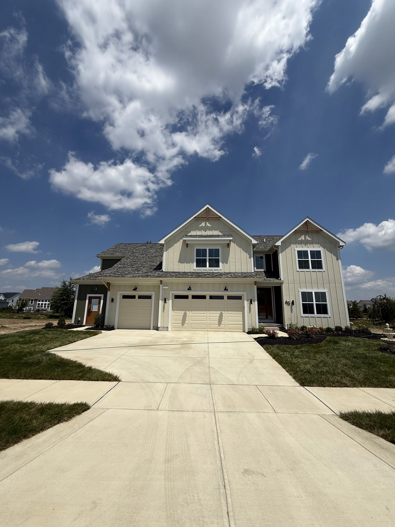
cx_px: 198
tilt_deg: +13.1
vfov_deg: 102.1
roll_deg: -1.0
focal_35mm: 14
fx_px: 213
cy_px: 264
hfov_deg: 85.7
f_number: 2.2
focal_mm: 2.22
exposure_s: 1/5155
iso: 50
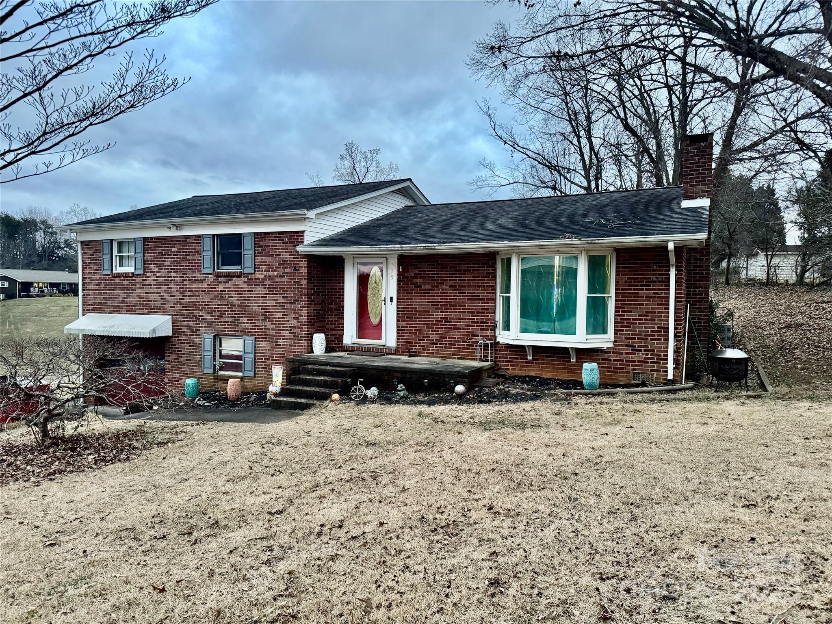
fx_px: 577
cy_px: 312
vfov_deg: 56.8
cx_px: 416
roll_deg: -0.7
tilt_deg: -2.8
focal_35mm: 24
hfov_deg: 71.6
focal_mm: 6.76
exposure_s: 1/60
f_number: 1.78
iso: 500
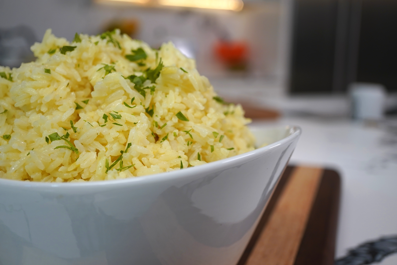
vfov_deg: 29.9
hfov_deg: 43.6
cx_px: 198
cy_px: 132
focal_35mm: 45
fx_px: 496
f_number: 4
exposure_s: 1/160
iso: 320
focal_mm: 30
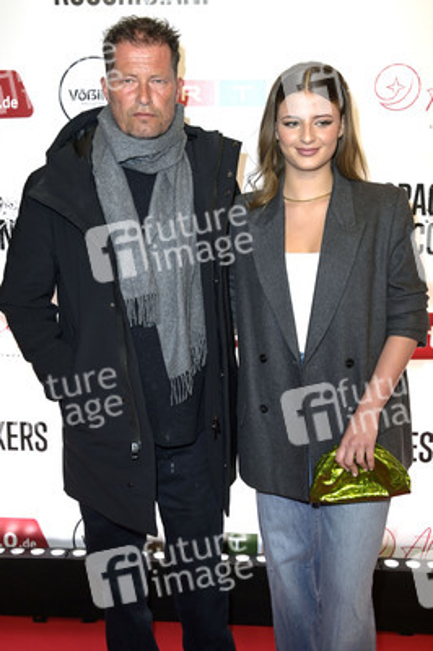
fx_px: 651
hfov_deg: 36.8
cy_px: 326
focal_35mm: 36
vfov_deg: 53.2
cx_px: 216
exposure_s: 1/100
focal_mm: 36
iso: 500
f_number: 5.6
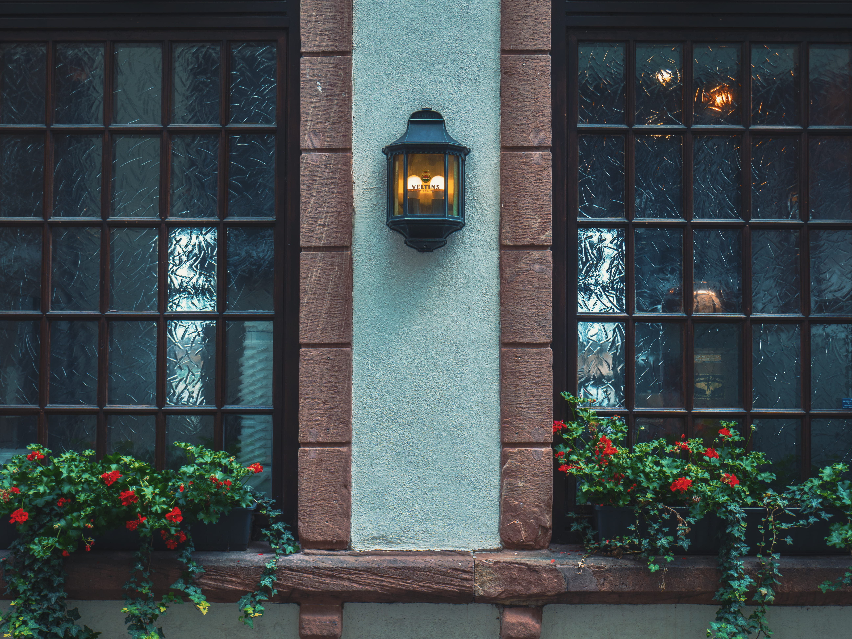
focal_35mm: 54
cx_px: 426
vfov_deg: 27.0
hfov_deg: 35.5
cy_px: 320
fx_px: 1329
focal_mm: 27
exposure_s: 1/60
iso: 100
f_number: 5.3
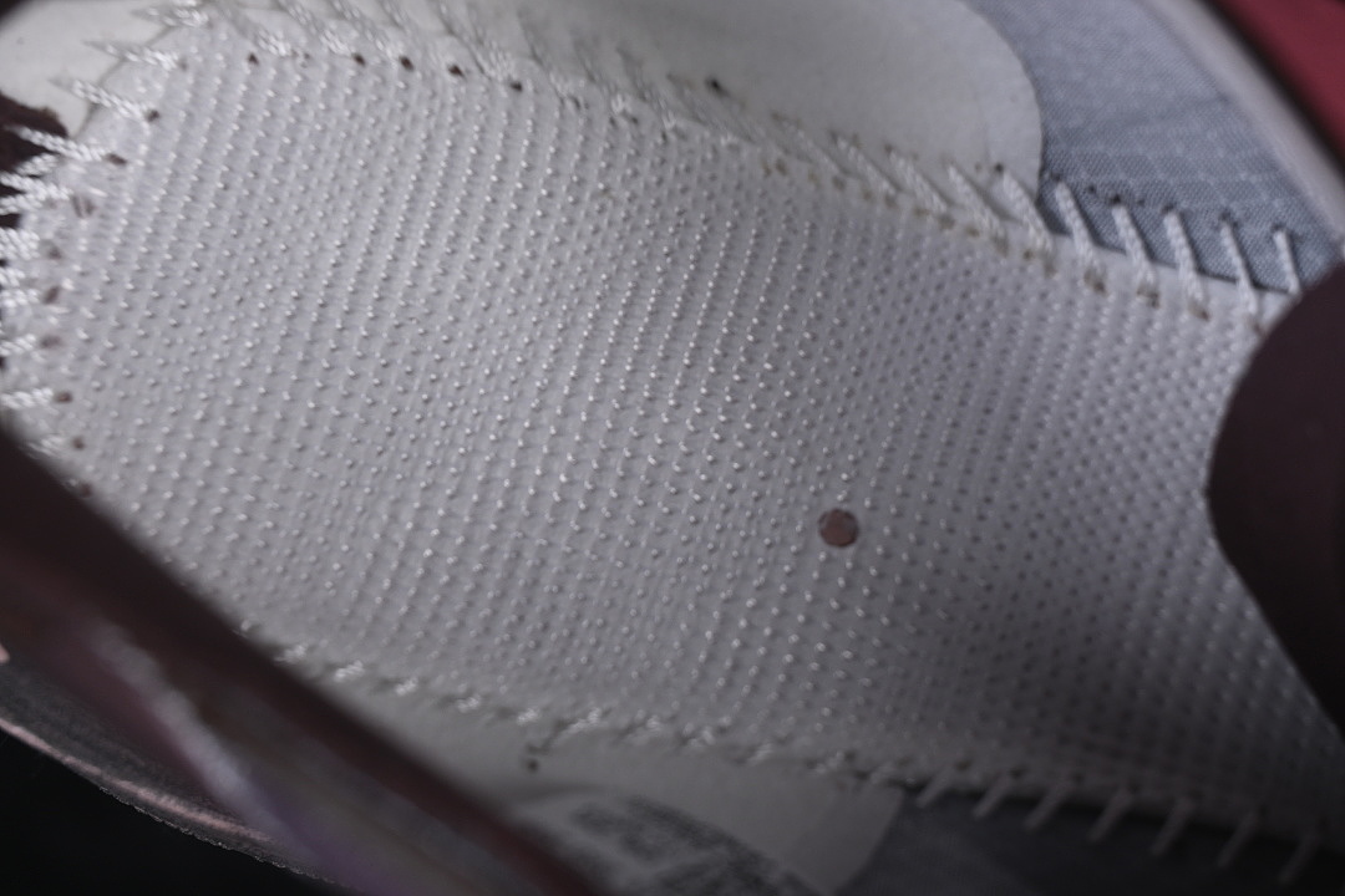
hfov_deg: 27.0
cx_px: 672
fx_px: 2802
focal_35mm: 75
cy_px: 448
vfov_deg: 18.2
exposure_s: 1/60
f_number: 7.1
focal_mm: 50
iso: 160
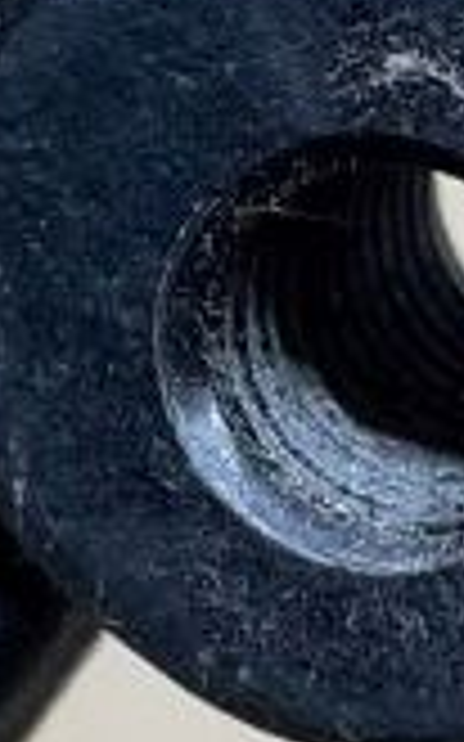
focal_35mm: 201
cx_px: 464
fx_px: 4070
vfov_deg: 10.4
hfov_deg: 6.5
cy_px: 112
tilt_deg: -64.4
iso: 64
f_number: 1.6
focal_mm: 4.2
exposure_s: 1/100
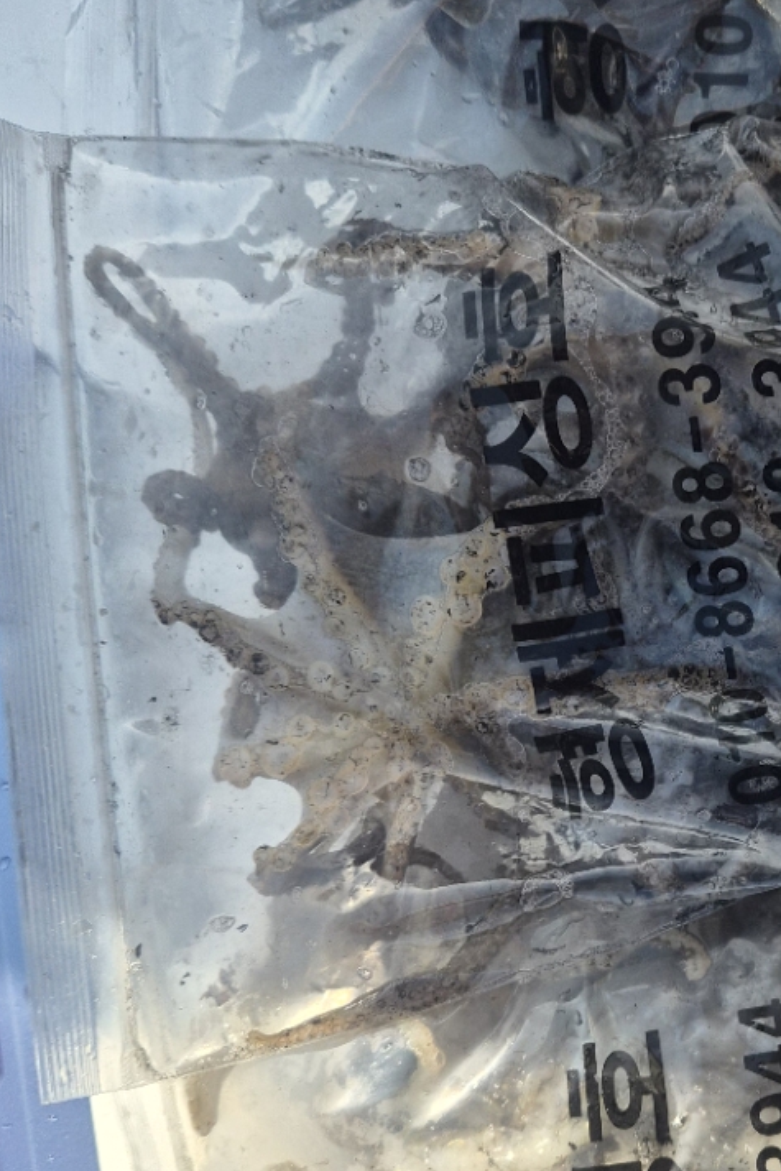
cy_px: 707
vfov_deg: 45.2
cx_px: 758
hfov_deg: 29.4
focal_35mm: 43
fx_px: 1399
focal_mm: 5.4
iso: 80
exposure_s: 1/2568
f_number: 1.8
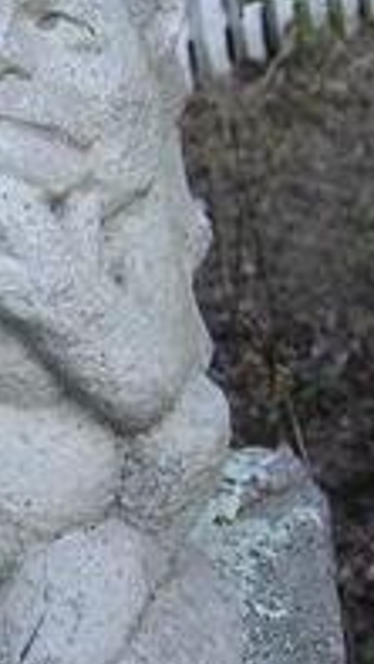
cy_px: 394
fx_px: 1884
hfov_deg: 11.1
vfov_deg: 20.0
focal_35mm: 107
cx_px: -118
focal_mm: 6
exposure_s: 1/125
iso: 100
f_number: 2.8
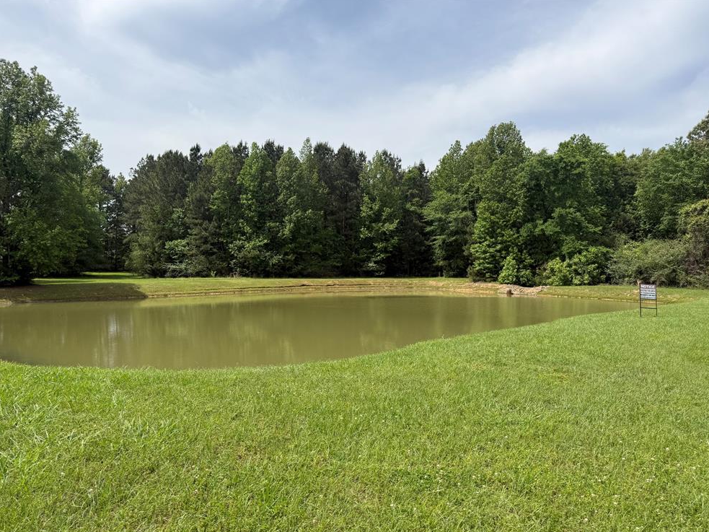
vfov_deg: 54.9
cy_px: 274
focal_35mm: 25
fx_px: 512
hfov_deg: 69.4
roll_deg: +0.7
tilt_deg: +1.2
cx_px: 356
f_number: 1.78
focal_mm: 6.76
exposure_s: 1/5714
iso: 80
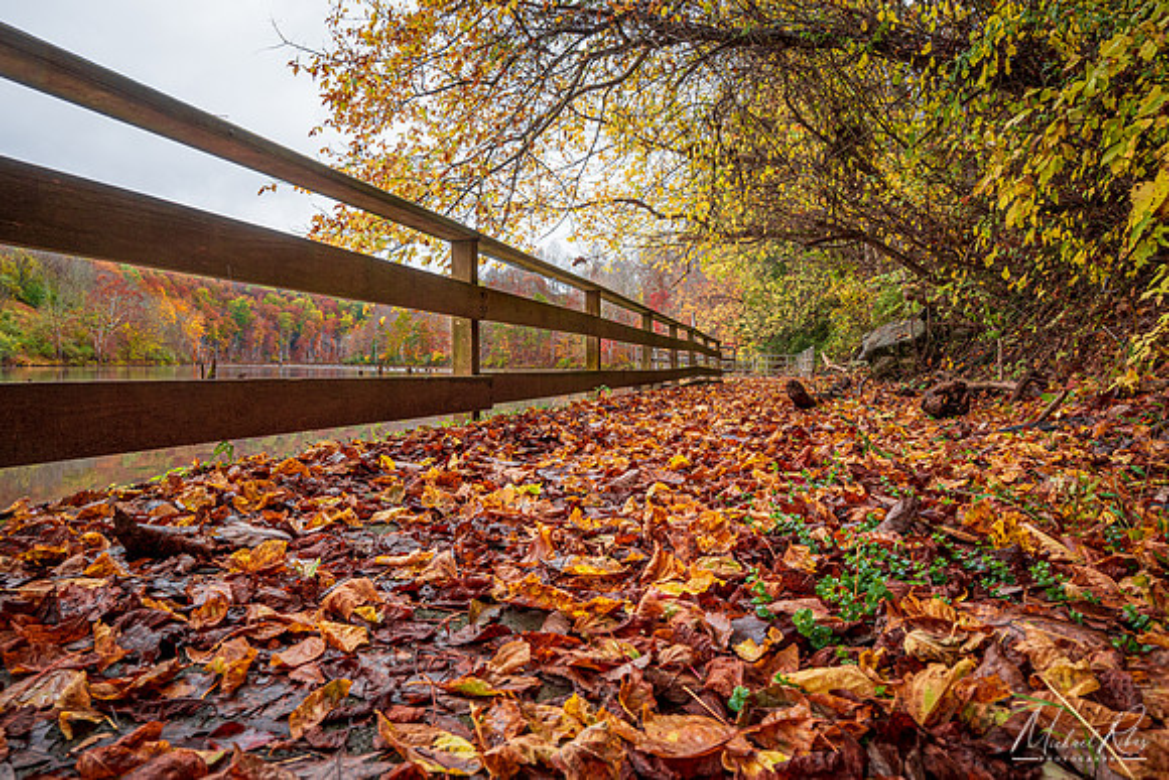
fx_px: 796
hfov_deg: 72.6
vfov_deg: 52.2
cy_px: 390
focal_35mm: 24
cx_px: 584
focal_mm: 16
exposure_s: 1/50
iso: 200
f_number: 8
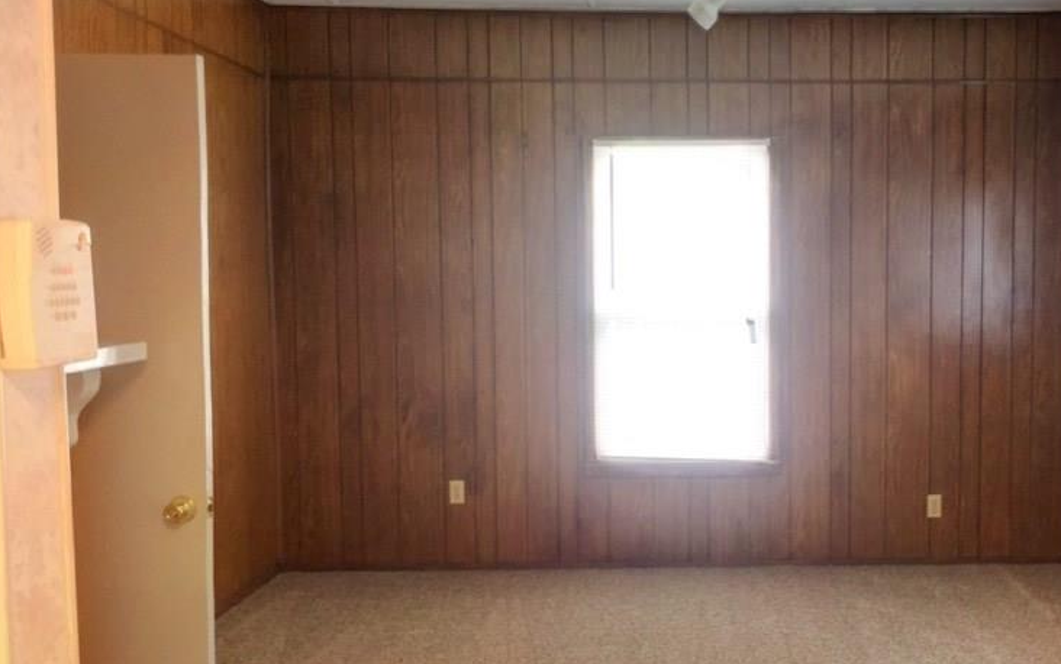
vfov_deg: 29.9
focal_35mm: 43
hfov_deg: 45.3
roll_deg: -1.0
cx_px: 728
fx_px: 1244
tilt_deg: -3.9
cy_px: 367
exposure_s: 1/30
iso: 250
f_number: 2.2
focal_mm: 4.15
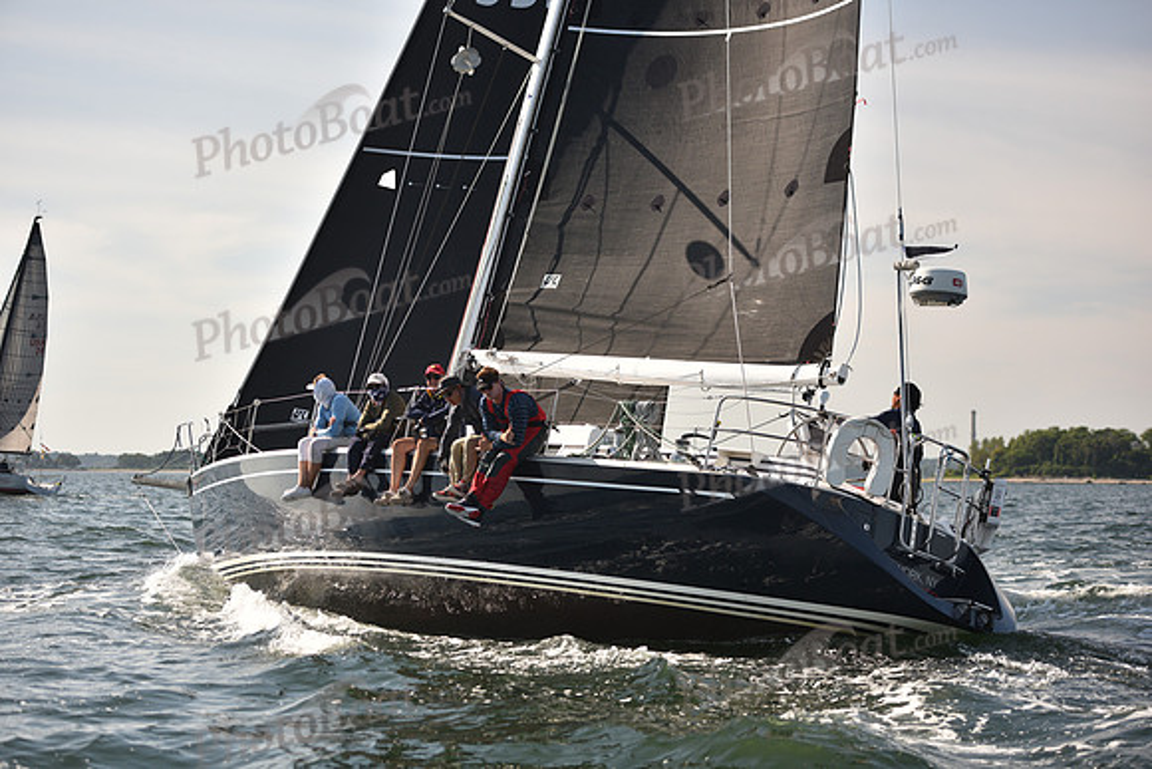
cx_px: 576
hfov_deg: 28.8
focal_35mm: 70
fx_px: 2240
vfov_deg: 19.5
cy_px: 384
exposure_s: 1/1250
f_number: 3.2
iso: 250
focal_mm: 70
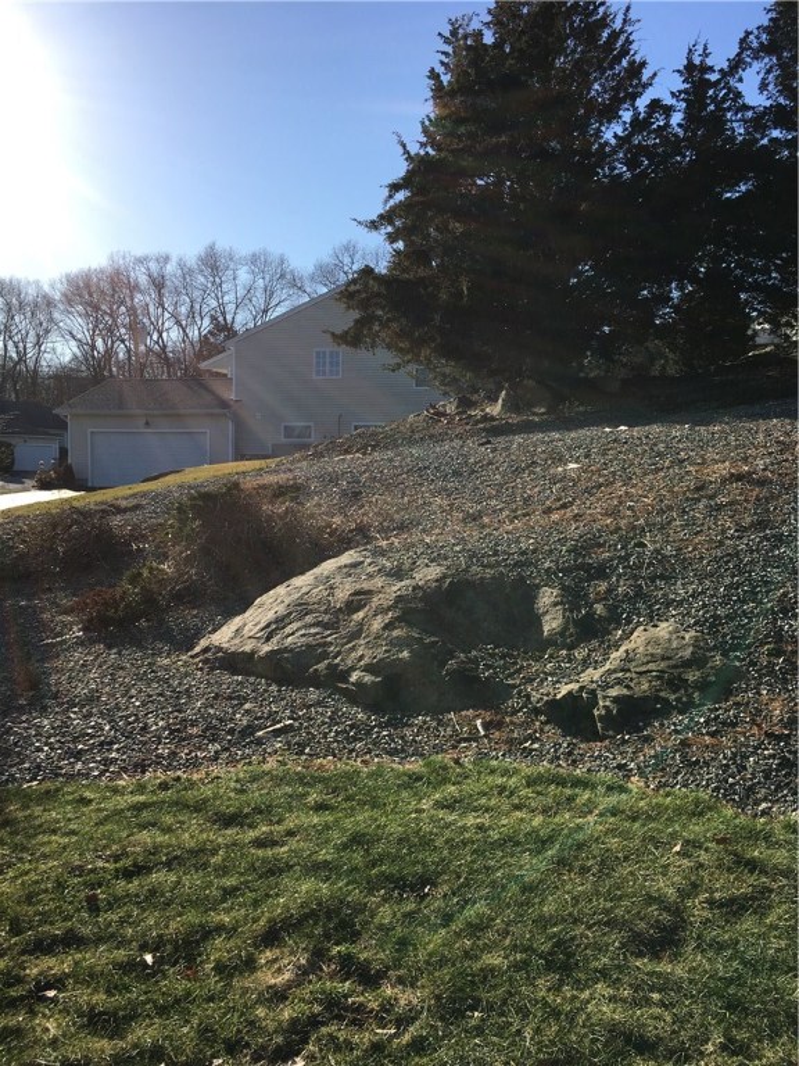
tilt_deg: -3.8
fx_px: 892
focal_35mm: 29
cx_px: 400
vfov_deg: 61.7
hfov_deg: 48.2
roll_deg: +1.1
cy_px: 533
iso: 25
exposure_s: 1/1350
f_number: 2.2
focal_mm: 4.15
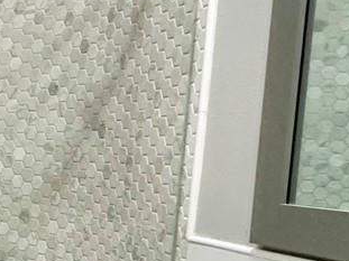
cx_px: -364
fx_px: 726
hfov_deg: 17.9
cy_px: 232
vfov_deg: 20.1
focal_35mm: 72
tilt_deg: -6.5
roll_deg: -0.9
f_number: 2.2
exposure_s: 1/120
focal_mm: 2.22
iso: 200
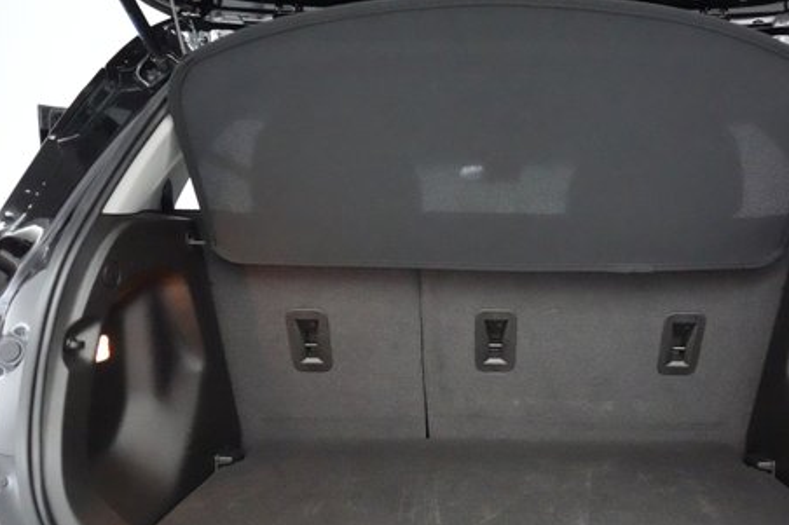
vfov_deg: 38.4
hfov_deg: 55.3
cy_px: 354
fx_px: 745
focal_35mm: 34
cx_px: 482
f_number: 2.8
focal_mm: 24
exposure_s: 1/640
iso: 32000
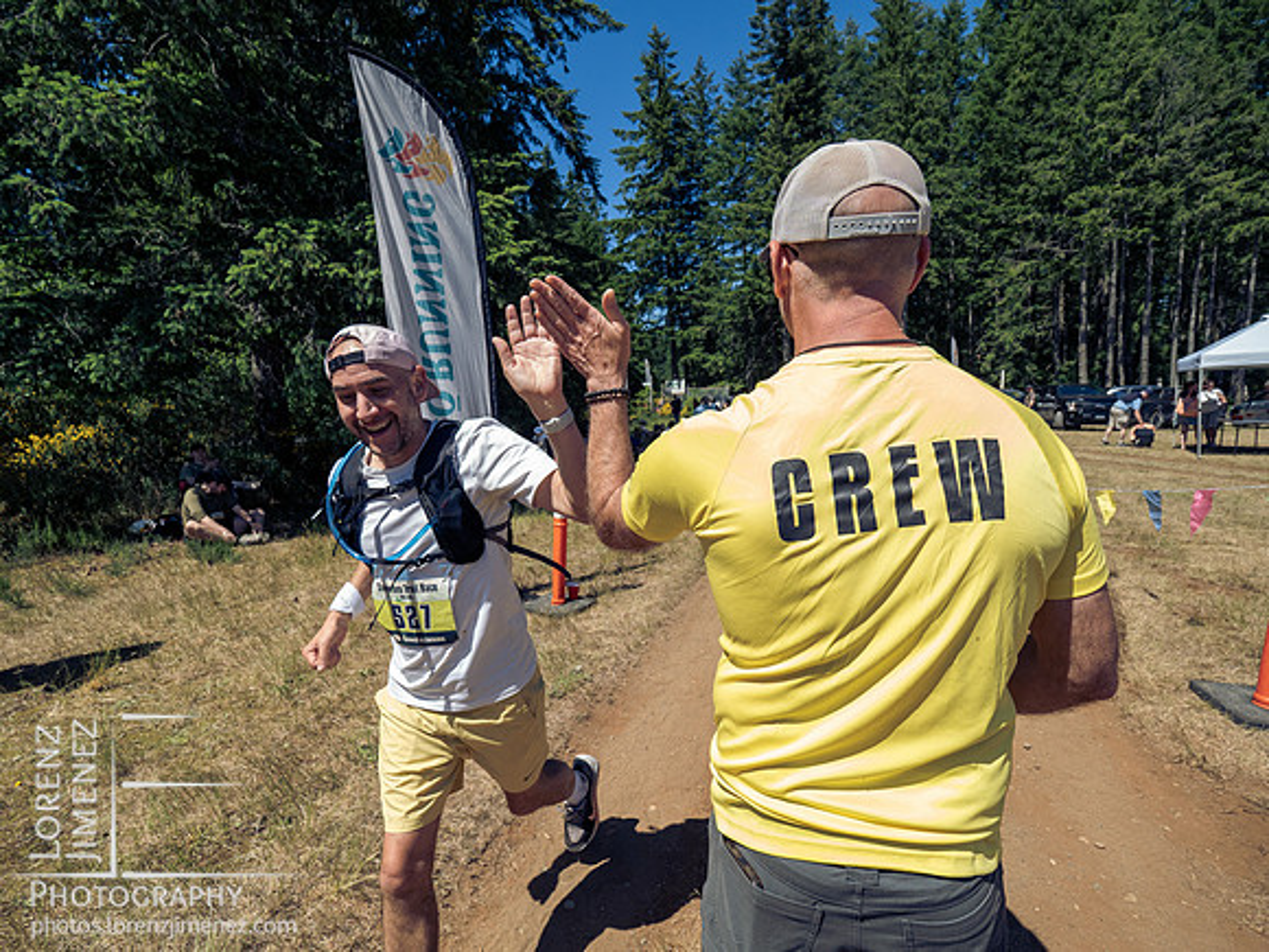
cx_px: 634
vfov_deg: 78.1
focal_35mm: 16
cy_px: 476
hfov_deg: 94.5
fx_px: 587
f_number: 4
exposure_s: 1/1000
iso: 100
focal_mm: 8
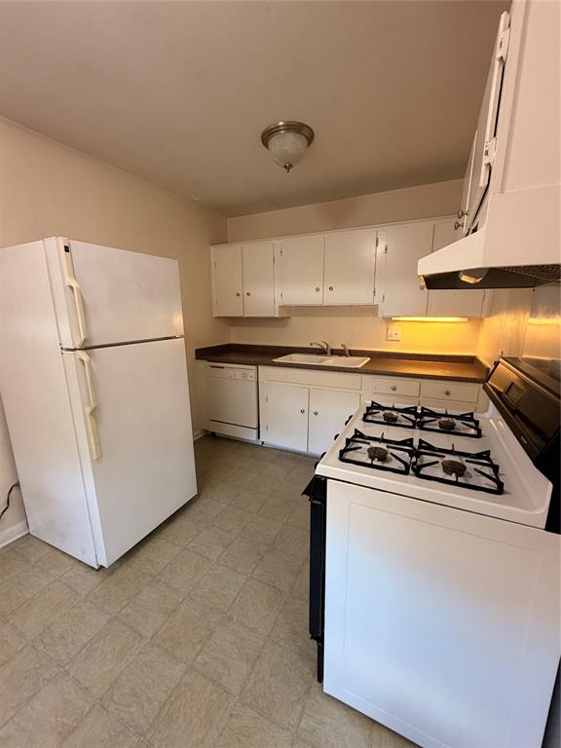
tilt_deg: -9.4
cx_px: 280
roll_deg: +0.0
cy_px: 374
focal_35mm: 14
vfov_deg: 102.1
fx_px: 303
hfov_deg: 85.7
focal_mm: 2.22
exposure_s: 1/60
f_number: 2.2
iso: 250
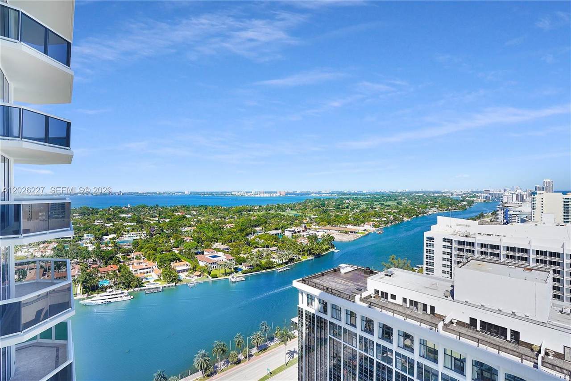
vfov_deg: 73.7
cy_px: 190
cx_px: 286
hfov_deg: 96.7
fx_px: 254
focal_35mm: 16
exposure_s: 1/500
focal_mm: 16
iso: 100
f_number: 5
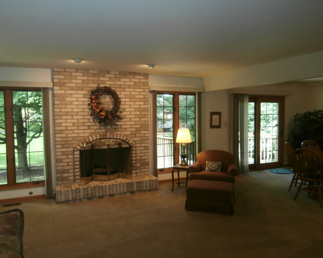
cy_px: 126
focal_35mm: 26
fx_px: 248
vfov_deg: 54.9
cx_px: 149
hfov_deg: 66.0
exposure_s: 1/30
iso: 200
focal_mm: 4.2
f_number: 3
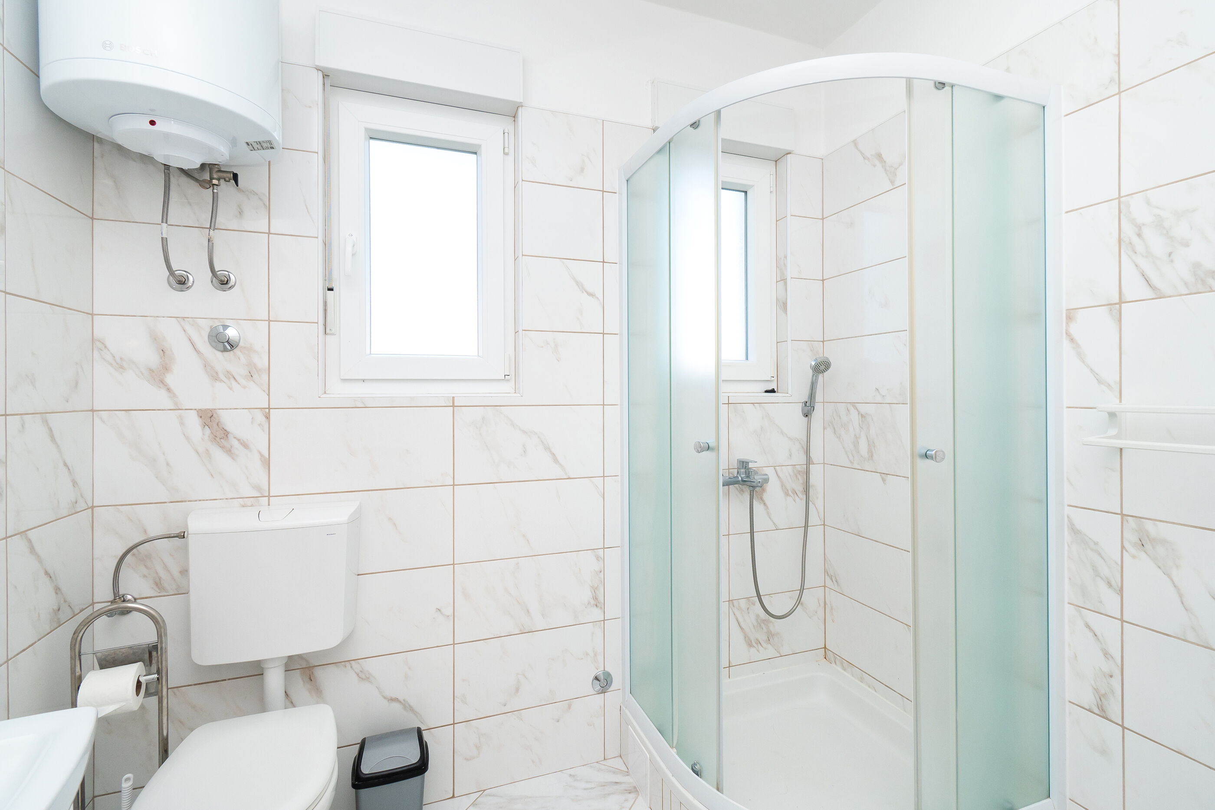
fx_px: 506
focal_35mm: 15
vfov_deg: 77.3
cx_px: 608
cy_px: 405
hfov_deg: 100.4
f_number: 8
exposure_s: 1/125
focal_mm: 10
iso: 200
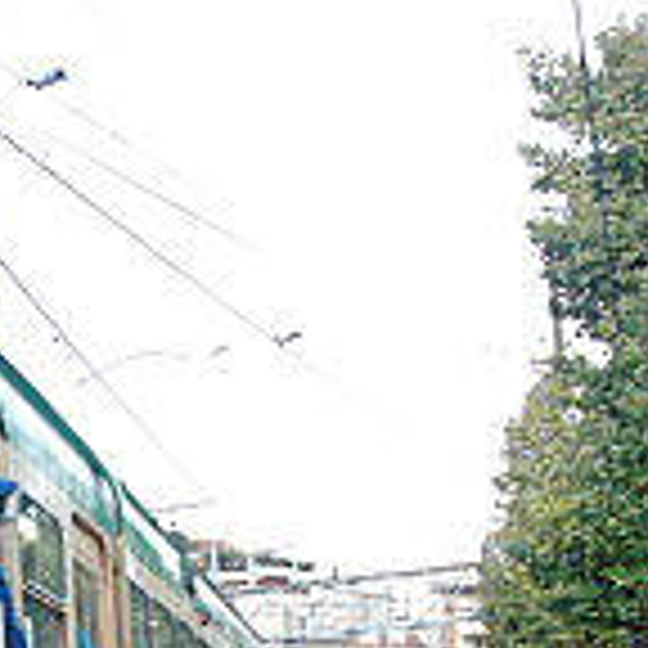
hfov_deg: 17.6
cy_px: 709
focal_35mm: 95
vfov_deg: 17.7
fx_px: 2012
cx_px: -94
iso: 200
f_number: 2.8
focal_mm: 6.3
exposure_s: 1/80
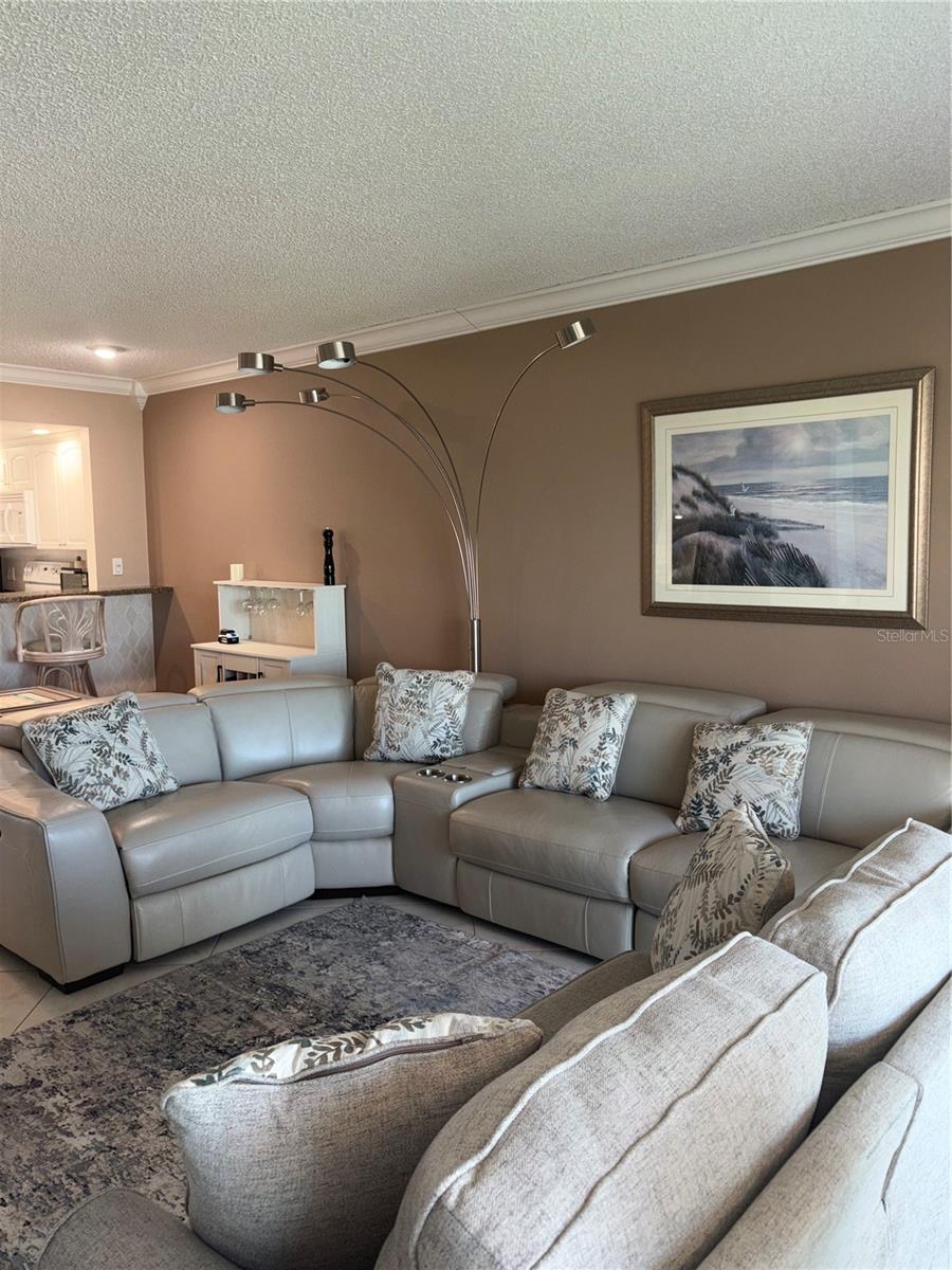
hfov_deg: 53.1
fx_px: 953
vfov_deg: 67.3
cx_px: 476
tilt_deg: -5.3
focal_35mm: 26
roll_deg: +0.6
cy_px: 635
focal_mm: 5.96
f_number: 1.6
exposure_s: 1/35
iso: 40
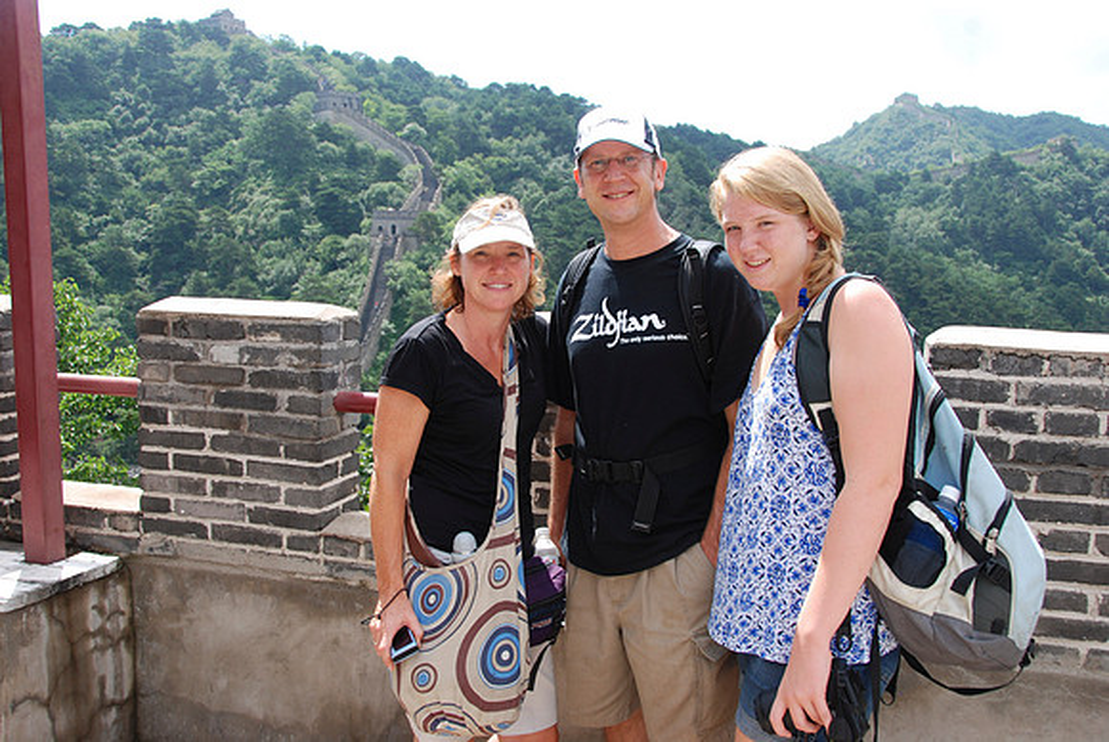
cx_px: 554
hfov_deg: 57.2
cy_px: 371
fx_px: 1018
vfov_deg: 40.1
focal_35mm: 33
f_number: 7.1
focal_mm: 22
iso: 200
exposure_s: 1/200
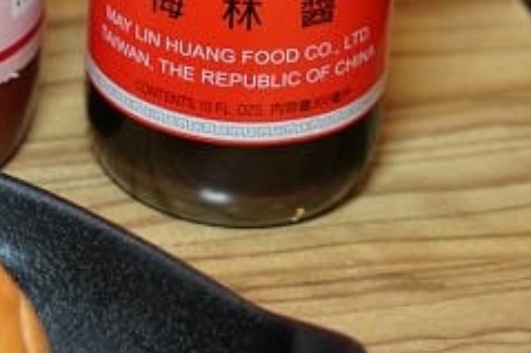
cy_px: -324
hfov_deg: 10.0
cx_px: -229
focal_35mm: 201
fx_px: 2963
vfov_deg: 6.6
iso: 1600
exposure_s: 1/160
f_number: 4
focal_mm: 40
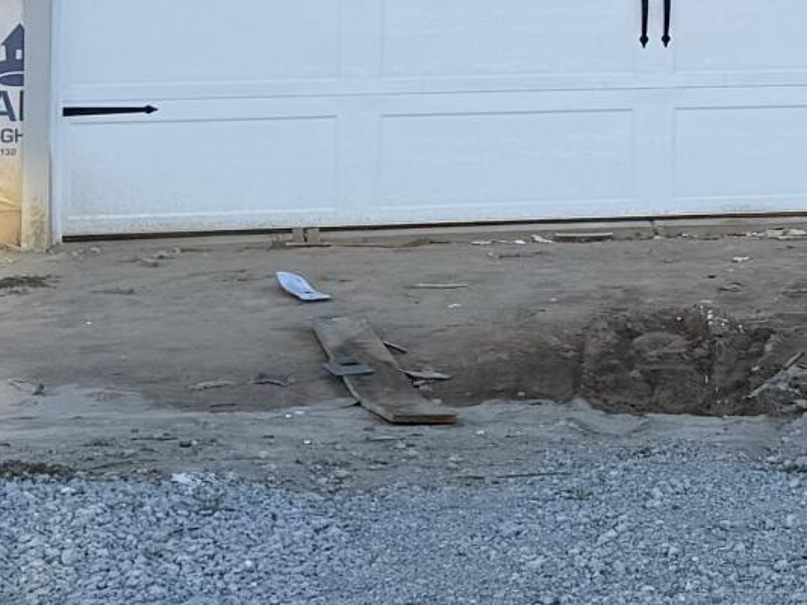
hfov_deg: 14.1
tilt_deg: +1.4
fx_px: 3148
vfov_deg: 10.5
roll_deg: +0.0
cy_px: -354
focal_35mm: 135
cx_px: 1031
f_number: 1.78
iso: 80
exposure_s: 1/1174
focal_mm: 6.76
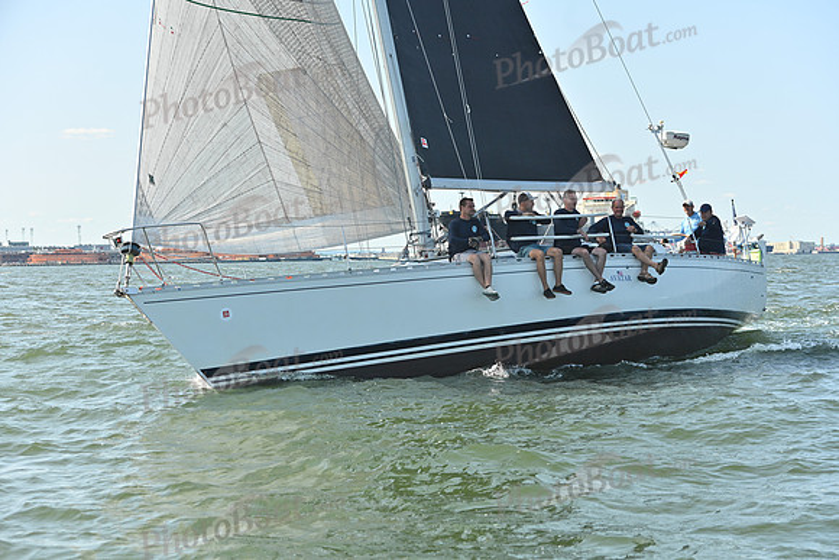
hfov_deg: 28.8
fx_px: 1632
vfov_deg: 19.5
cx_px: 420
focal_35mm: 70
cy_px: 280
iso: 320
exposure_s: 1/1250
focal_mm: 70
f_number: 5.6
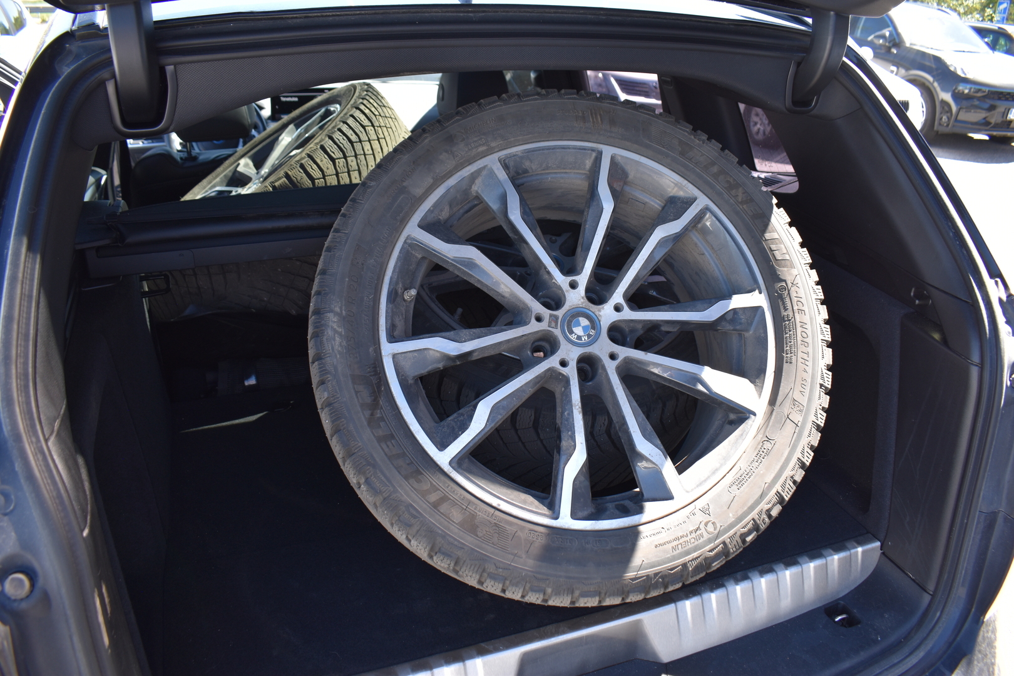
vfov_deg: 47.9
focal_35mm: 27
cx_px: 507
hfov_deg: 67.4
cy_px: 338
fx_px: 760
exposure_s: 1/125
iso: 200
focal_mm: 18
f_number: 5.6
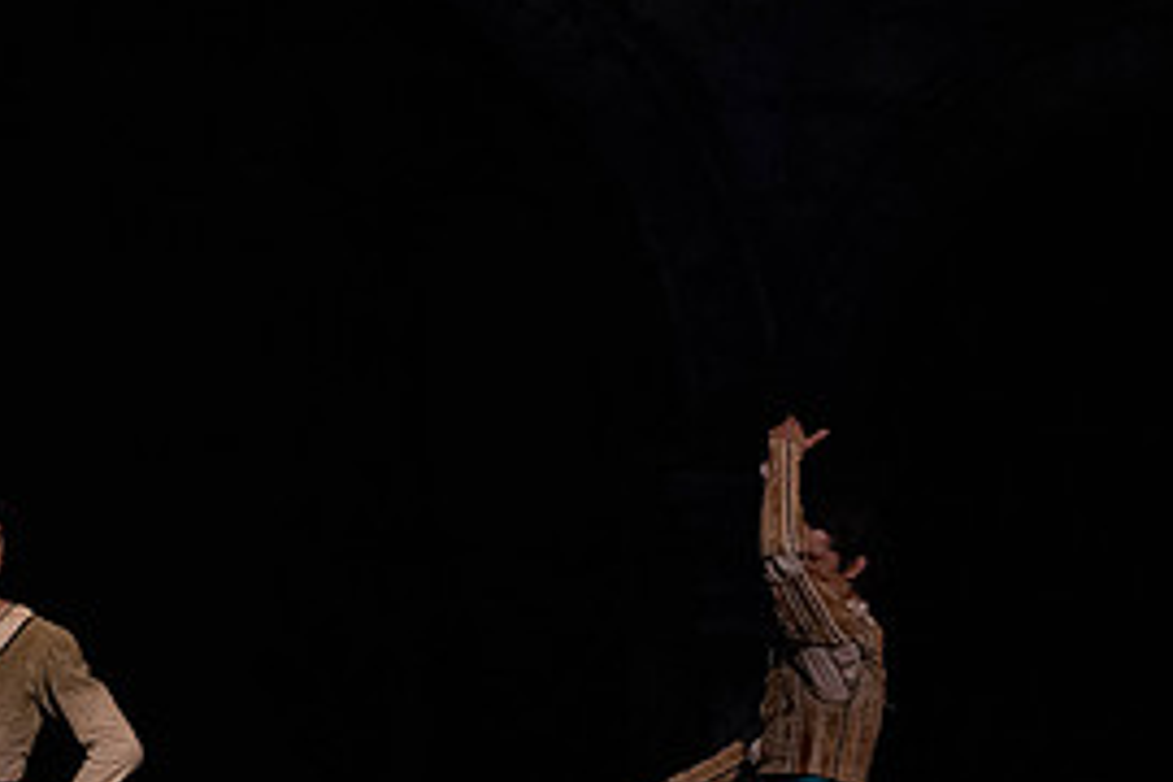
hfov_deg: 4.1
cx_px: -30
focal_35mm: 498
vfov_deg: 2.8
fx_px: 16225
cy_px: 502
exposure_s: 1/250
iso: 8000
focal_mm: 232
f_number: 5.6
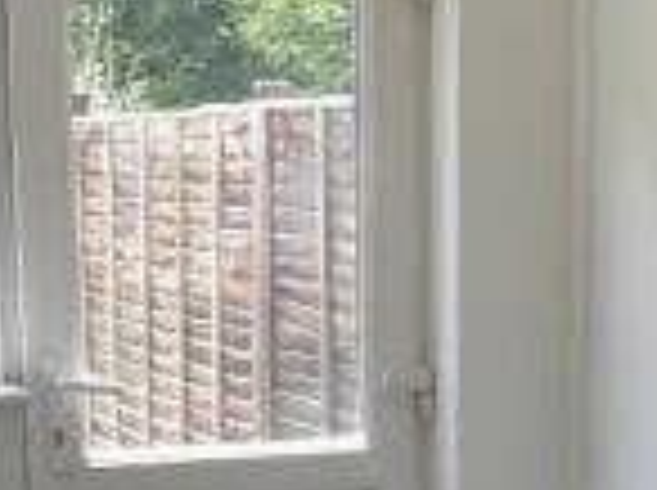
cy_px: 564
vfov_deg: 14.9
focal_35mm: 96
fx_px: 1819
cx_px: 695
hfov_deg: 19.7
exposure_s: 1/80
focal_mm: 4.3
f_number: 3.5
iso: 80
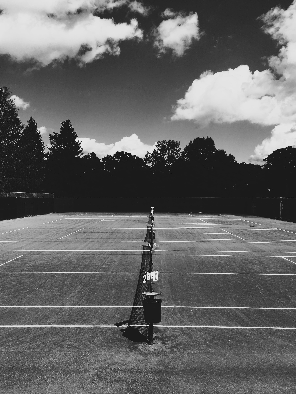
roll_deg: +1.9
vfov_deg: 61.7
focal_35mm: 29
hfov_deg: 48.2
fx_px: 331
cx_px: 148
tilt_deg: +1.5
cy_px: 197
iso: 25
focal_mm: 4.15
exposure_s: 1/1923
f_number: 2.2
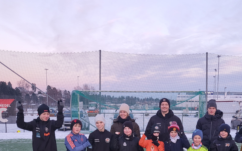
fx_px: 317
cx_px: 164
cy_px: 153
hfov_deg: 41.2
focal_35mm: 48
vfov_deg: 25.5
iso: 64
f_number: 1.8
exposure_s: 1/100
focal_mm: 4.25
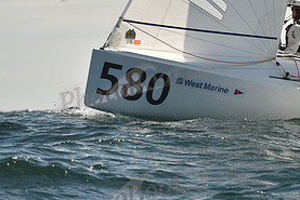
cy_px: 15
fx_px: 5769
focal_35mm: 692
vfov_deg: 2.0
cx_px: 269
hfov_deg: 3.0
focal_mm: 330
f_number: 7.1
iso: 250
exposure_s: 1/1250
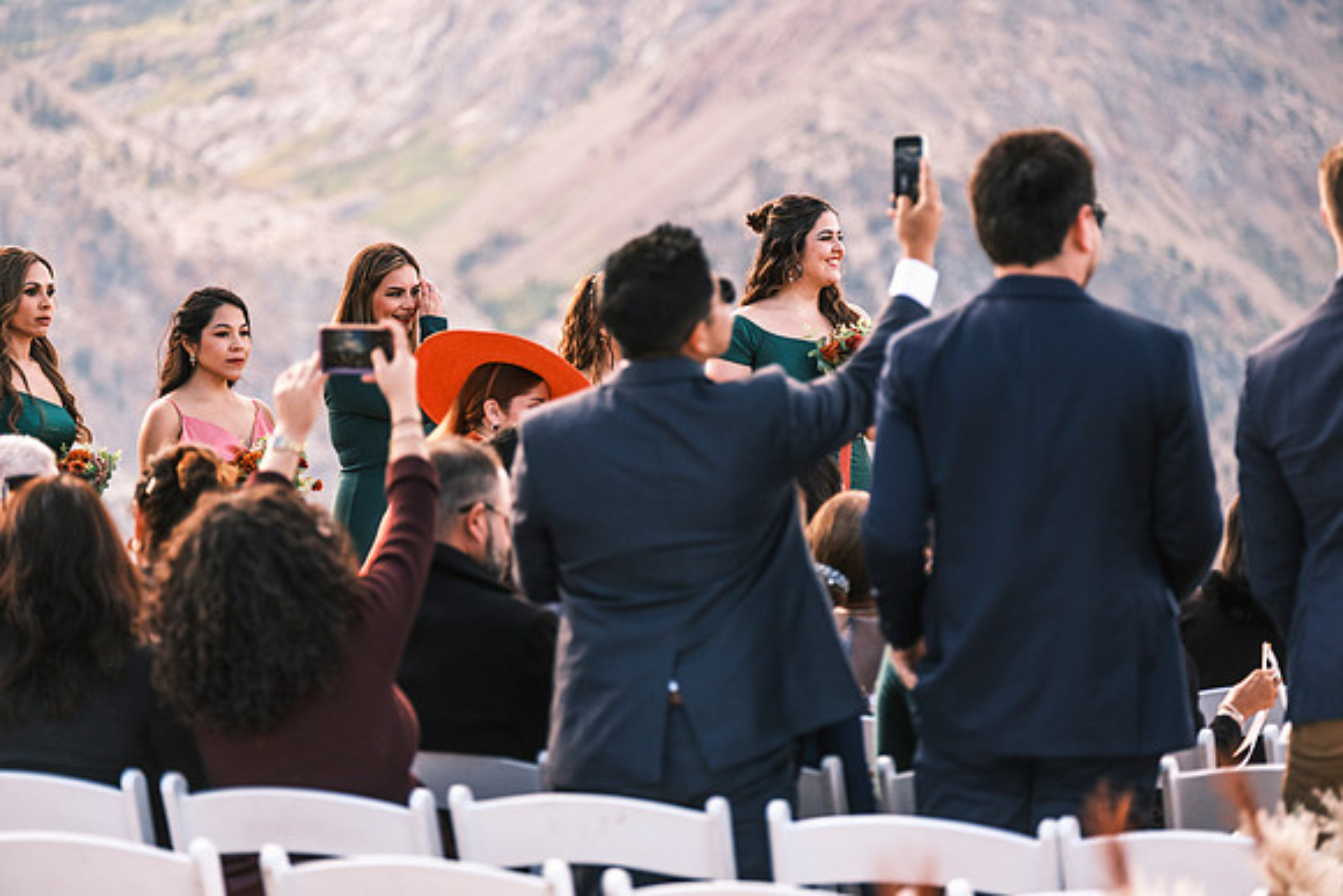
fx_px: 6455
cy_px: 448
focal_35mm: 173
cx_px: 672
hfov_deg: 11.9
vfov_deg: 7.9
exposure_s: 1/950
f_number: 2.8
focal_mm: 115
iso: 400
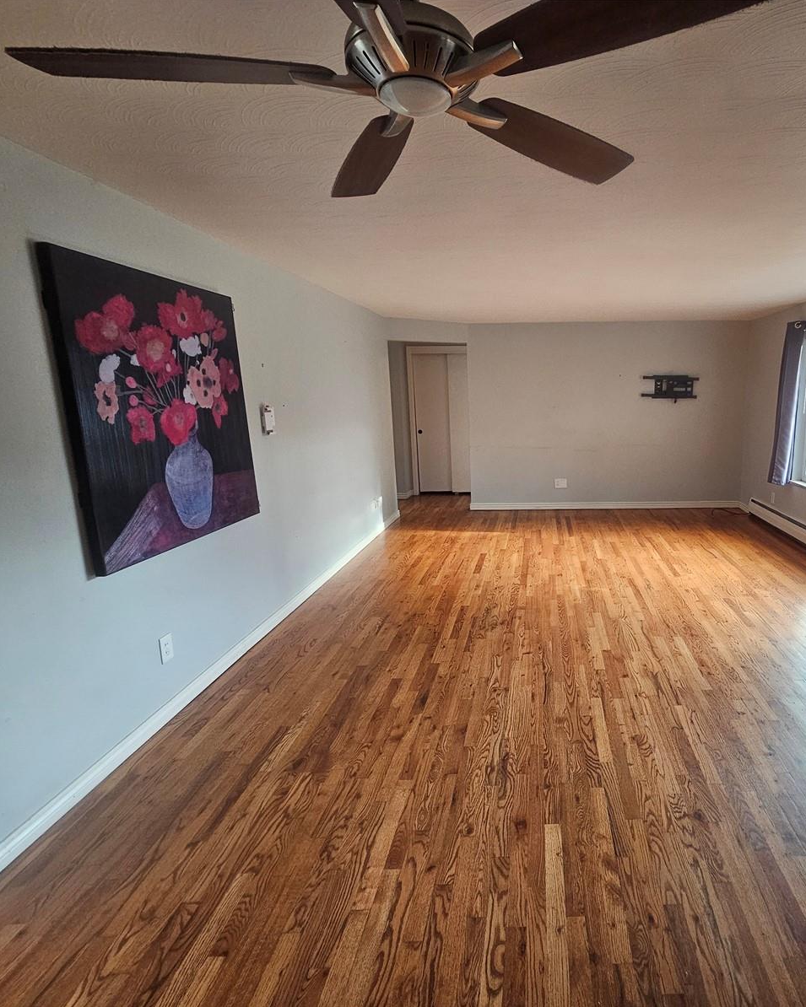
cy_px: 503
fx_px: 507
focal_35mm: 17
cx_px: 552
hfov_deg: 74.0
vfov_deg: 89.6
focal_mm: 2.2
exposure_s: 1/66
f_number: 2.2
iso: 250
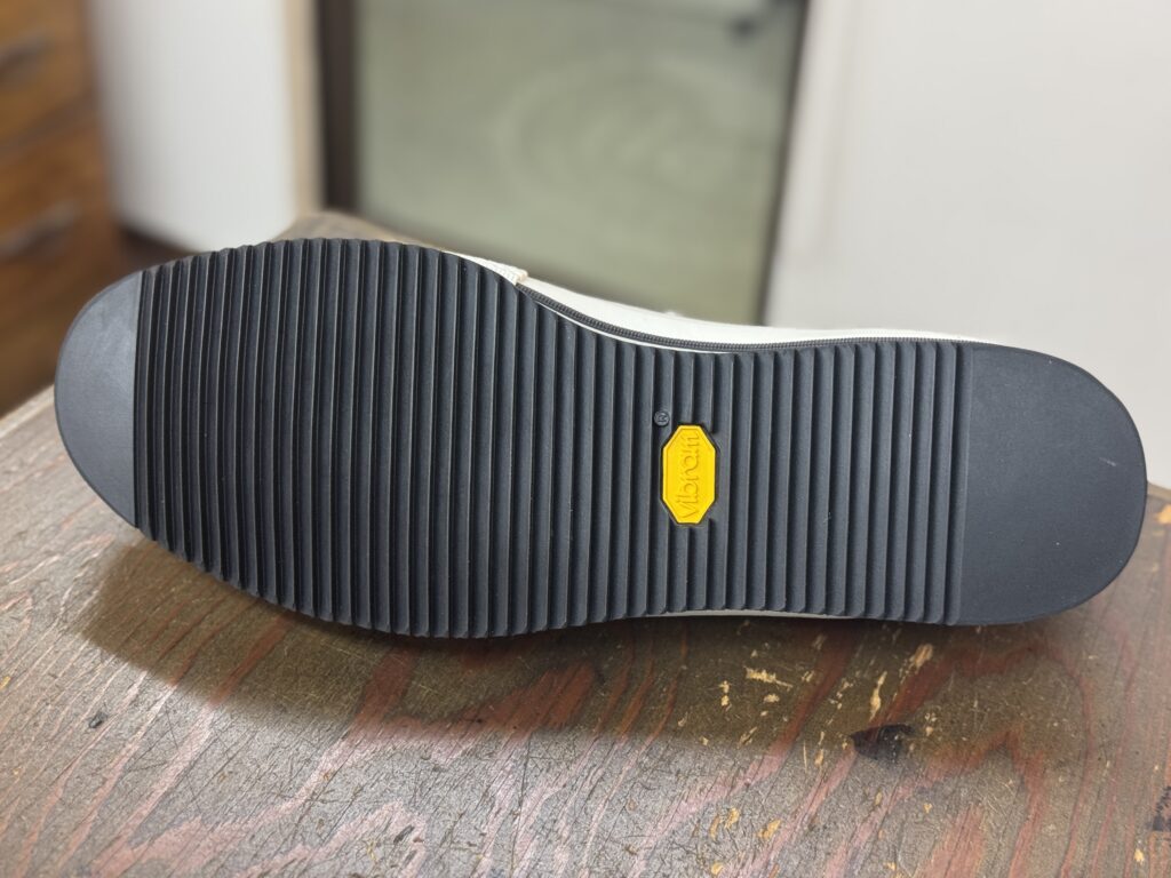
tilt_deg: -36.5
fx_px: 1624
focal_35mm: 48
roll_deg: -3.3
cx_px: 586
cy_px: 439
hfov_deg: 39.7
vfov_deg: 30.3
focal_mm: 6.76
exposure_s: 1/60
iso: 160
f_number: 1.78
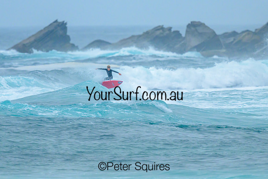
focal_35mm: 1100
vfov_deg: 1.3
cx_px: 119
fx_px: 8193
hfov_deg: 1.9
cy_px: 85
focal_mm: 800
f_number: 6.3
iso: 800
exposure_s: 1/2000
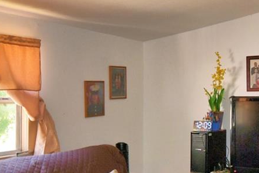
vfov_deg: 25.1
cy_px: 92
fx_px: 388
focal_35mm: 54
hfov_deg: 36.2
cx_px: 188
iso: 200
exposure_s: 1/40
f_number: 4.5
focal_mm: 10
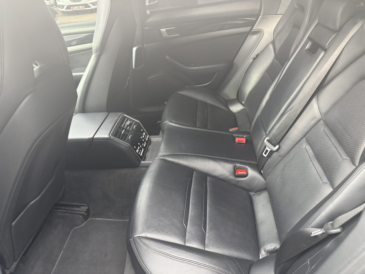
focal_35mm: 24
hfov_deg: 71.6
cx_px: 182
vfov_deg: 56.8
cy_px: 137
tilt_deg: -32.2
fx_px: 253
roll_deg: +4.1
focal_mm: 6.76
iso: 250
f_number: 1.78
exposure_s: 1/60
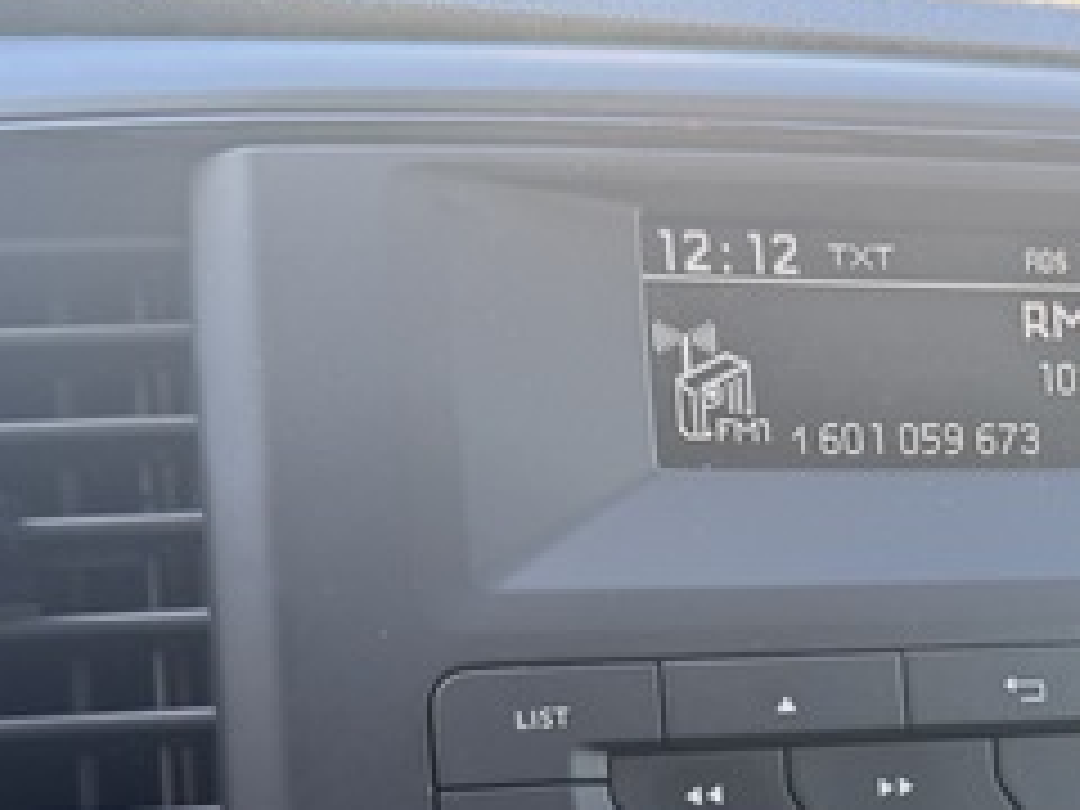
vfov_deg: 21.8
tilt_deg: -19.8
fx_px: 1997
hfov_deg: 29.3
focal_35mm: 64
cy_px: 878
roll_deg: -1.6
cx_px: 927
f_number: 1.78
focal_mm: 6.76
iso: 200
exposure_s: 1/106
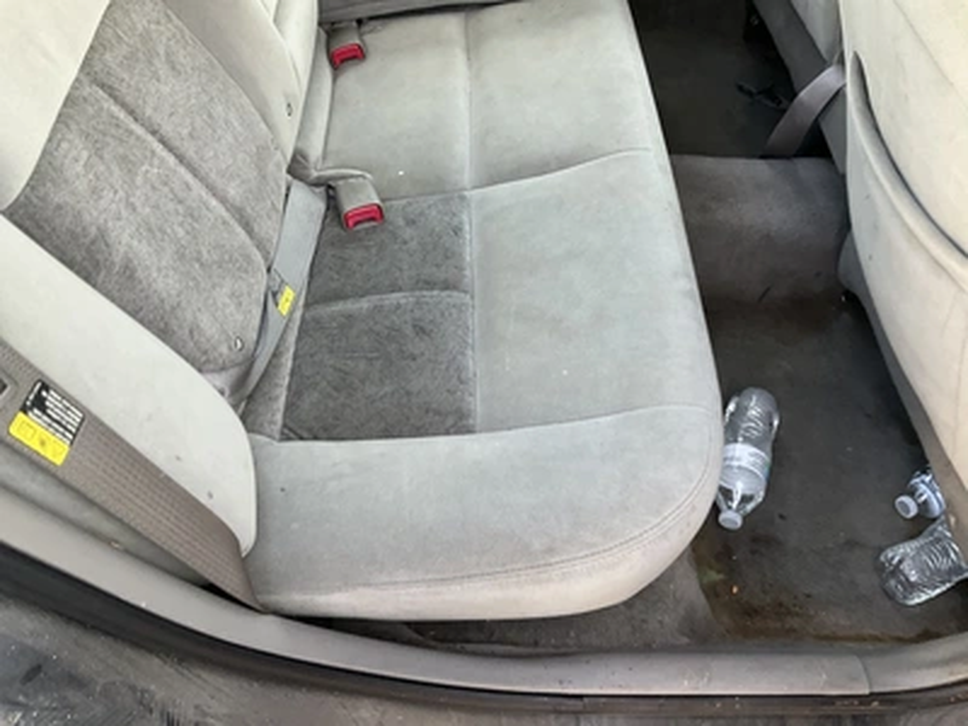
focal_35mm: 29
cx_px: 484
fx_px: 811
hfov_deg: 61.7
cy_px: 363
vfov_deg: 48.2
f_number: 1.8
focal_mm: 3
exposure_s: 1/122
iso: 40
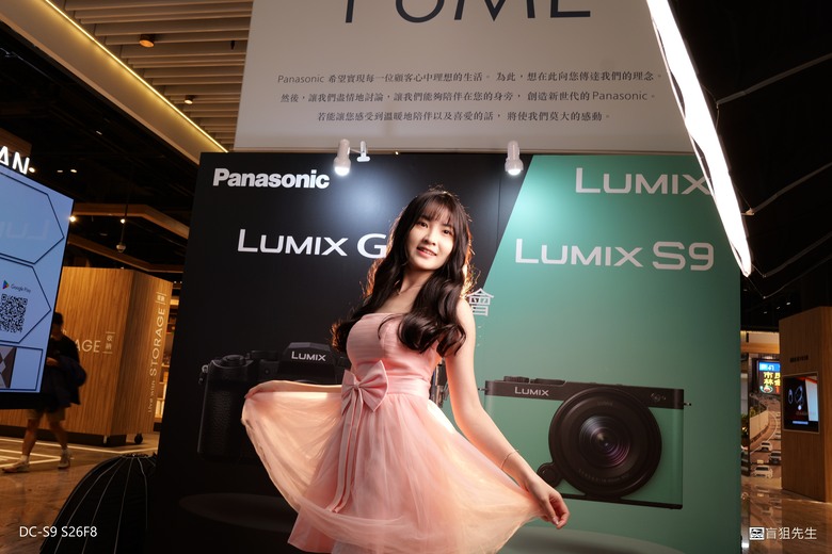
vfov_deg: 49.6
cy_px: 277
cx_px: 416
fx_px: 601
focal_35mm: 26
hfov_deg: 69.4
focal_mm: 26
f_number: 8
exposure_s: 1/30
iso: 640
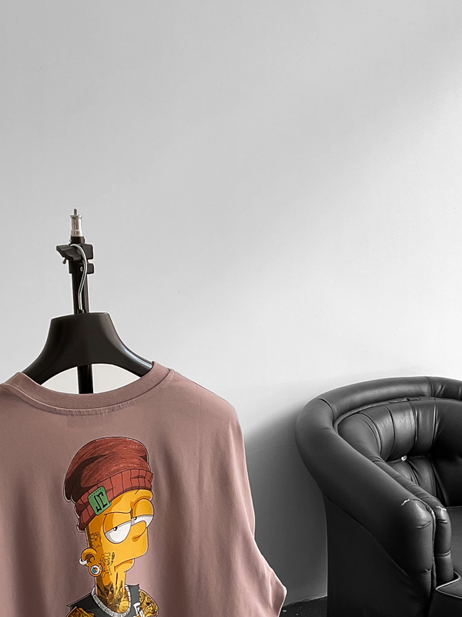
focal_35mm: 58
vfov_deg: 31.4
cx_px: 191
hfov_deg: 25.2
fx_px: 1032
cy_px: 575
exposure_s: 1/120
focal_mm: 3
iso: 32
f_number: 1.8
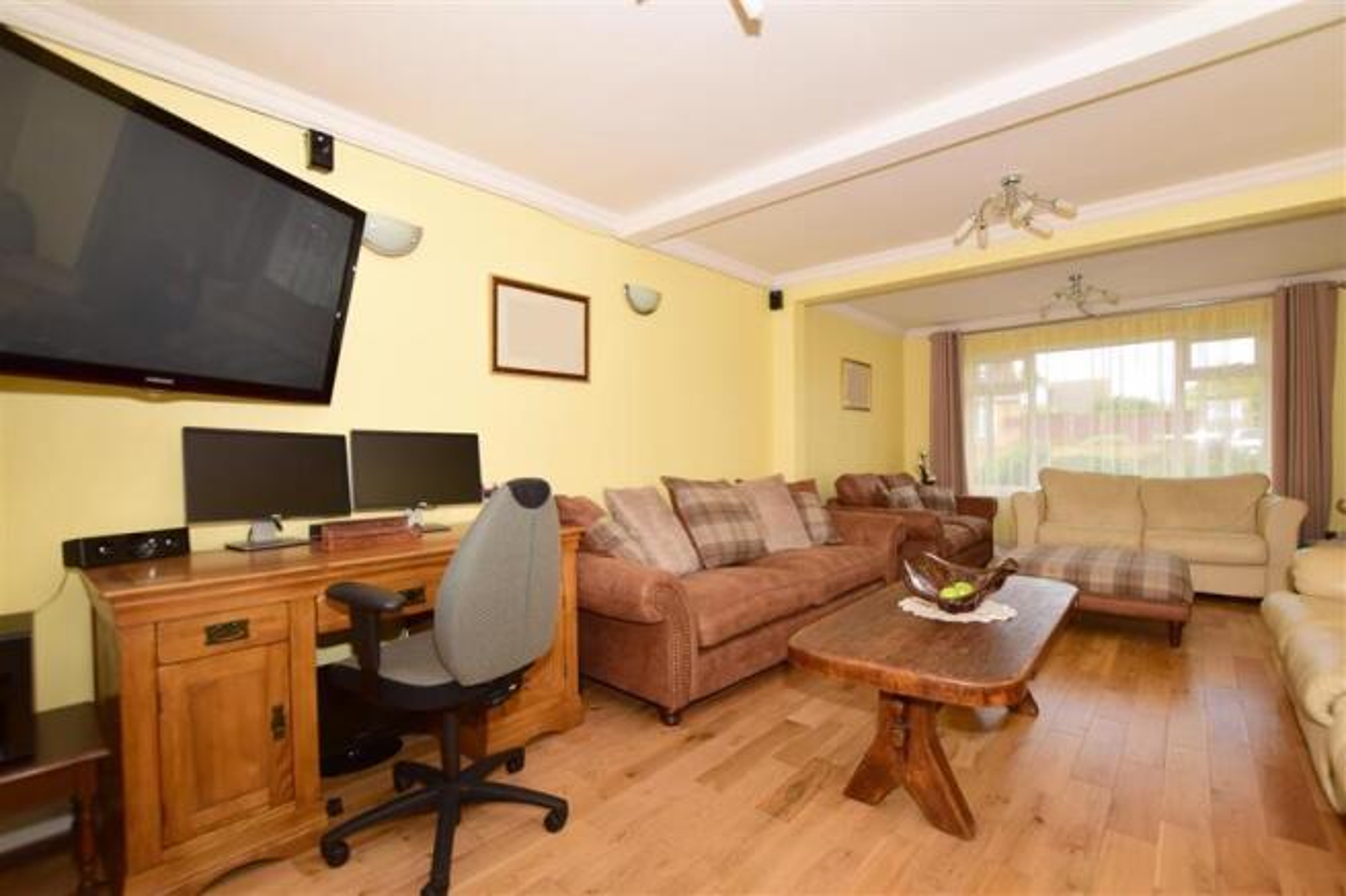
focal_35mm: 15
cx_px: 673
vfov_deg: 77.3
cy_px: 448
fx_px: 561
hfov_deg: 100.4
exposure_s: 1/160
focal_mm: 10
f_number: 6.3
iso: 200
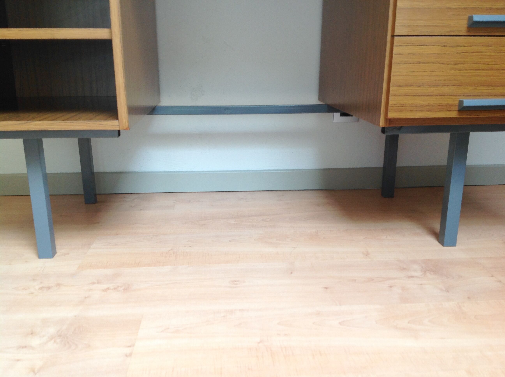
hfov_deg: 52.7
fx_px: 510
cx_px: 252
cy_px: 188
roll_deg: +0.7
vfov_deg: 40.6
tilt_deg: -16.8
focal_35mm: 35
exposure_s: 1/15
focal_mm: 4.28
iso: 50
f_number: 2.4
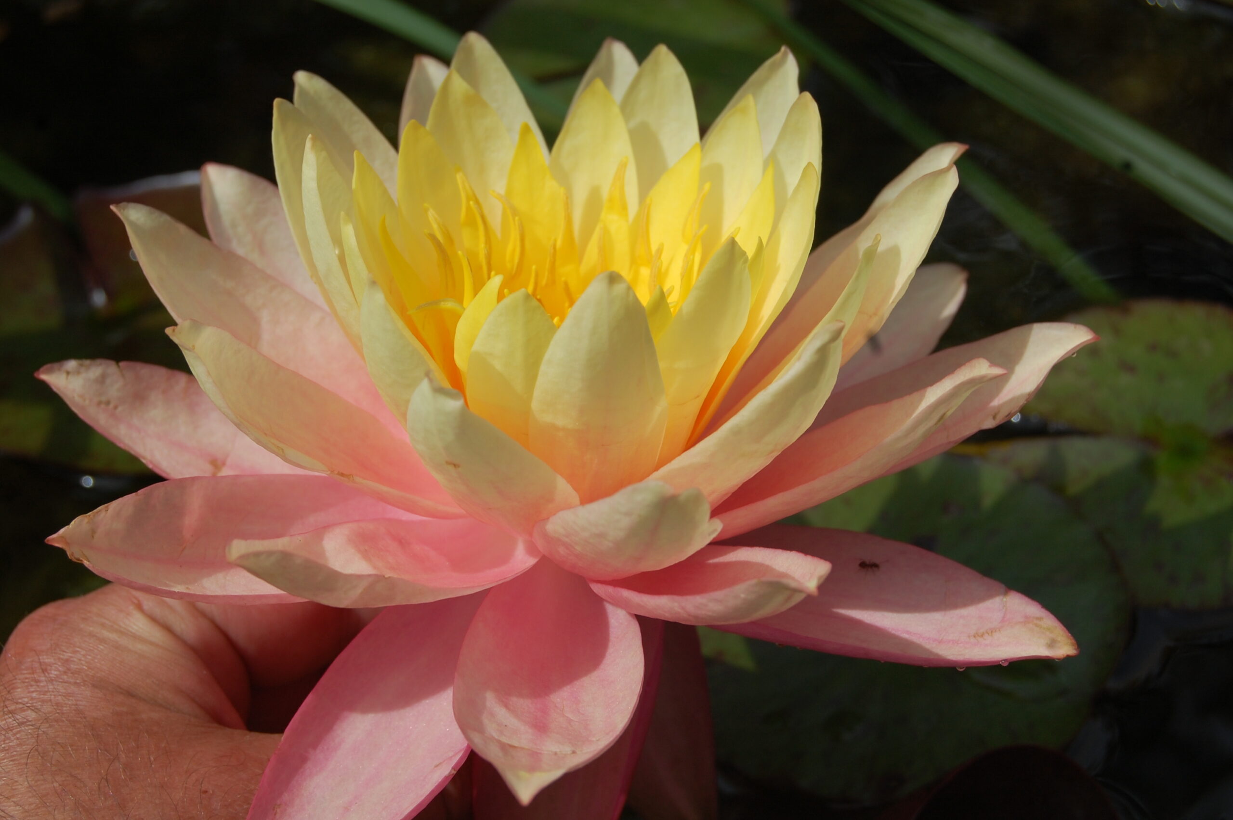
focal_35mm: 72
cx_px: 616
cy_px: 410
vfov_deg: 18.9
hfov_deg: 28.1
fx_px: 2464
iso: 200
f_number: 11
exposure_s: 1/500
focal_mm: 48
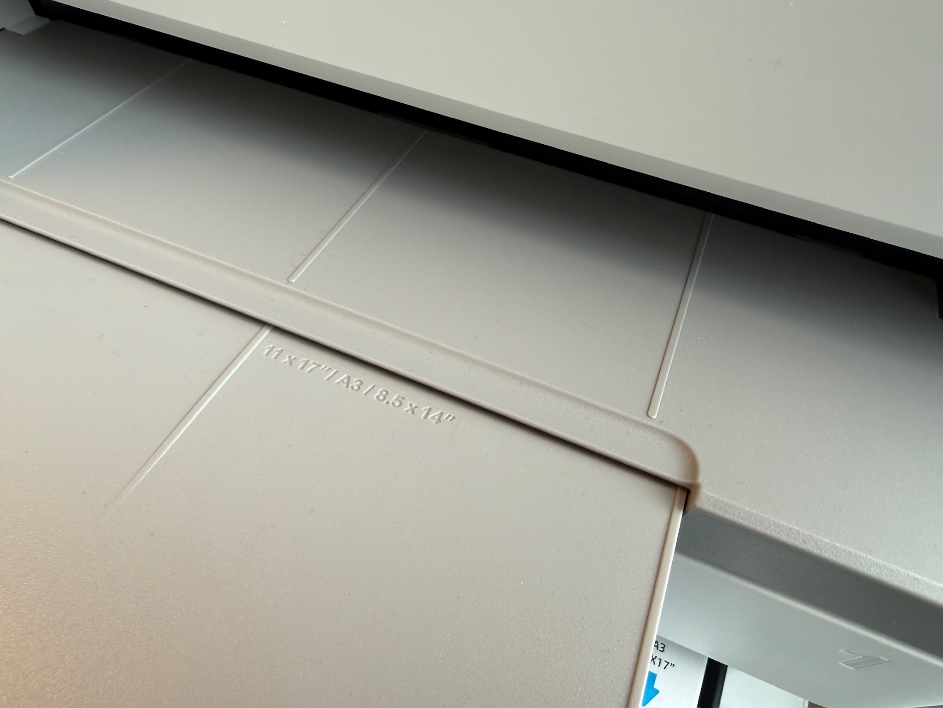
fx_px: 654
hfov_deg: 71.6
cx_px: 472
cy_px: 354
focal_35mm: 24
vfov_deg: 56.8
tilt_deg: -58.0
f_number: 2.2
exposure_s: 1/100
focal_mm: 2.22
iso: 80
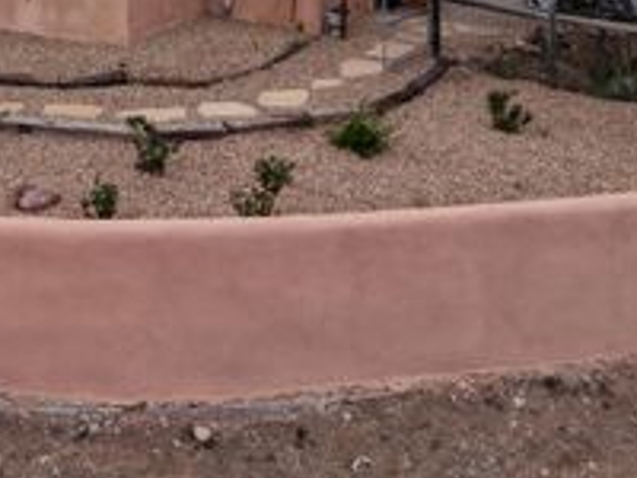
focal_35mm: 60
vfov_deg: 22.5
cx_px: 127
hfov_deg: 31.4
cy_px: -97
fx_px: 1104
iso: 290
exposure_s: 1/4000
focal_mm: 8.67
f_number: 1.8
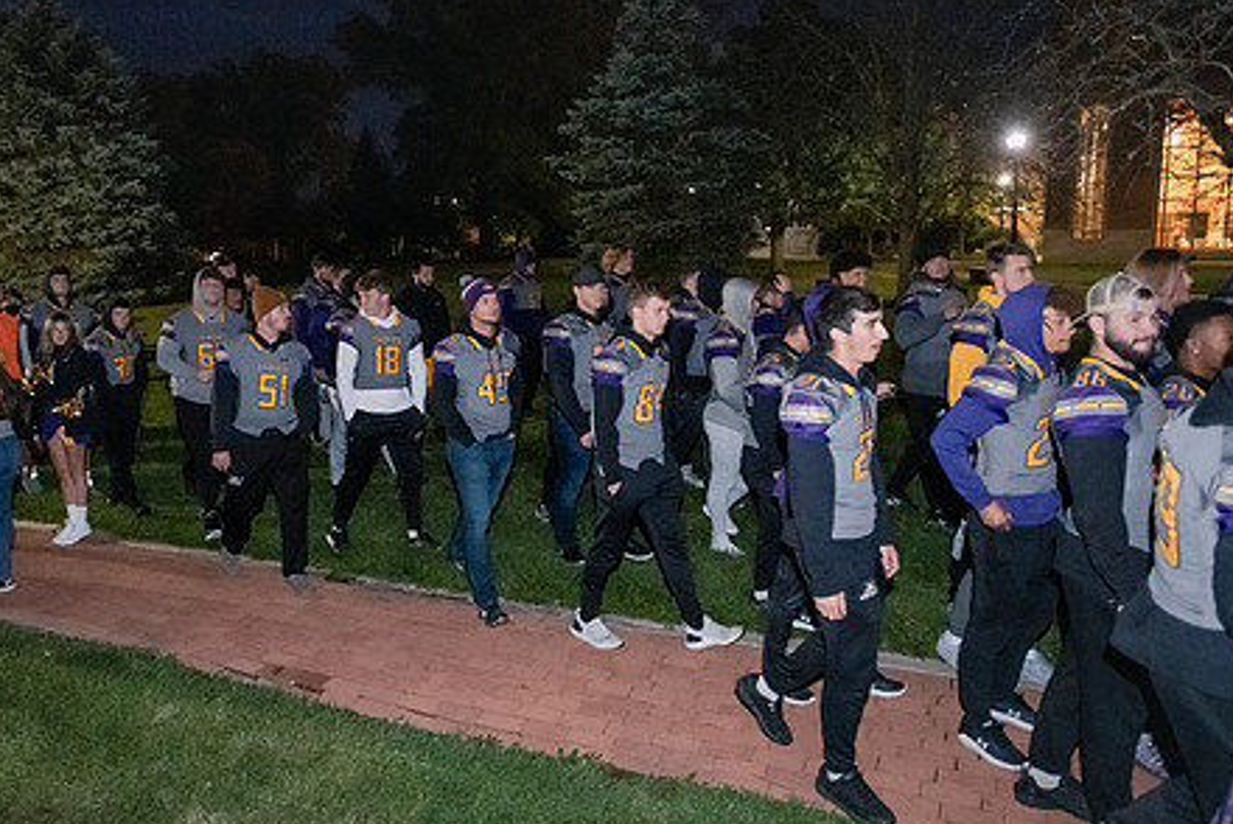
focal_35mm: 29
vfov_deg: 45.0
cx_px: 513
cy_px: 374
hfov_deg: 63.2
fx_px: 994
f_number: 2.8
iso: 12800
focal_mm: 22
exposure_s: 1/60
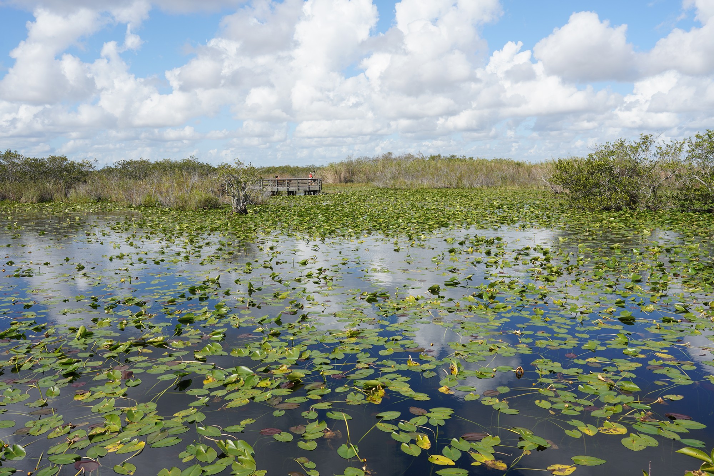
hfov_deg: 60.3
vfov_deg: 42.3
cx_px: 357
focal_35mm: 31
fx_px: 615
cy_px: 238
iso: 100
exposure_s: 1/100
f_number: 14
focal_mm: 31
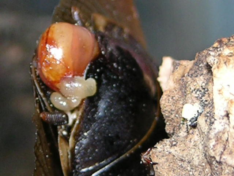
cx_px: 117
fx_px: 554
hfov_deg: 23.8
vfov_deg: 18.0
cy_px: 88
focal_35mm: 82
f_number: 3.5
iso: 50
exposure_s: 1/120
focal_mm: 21
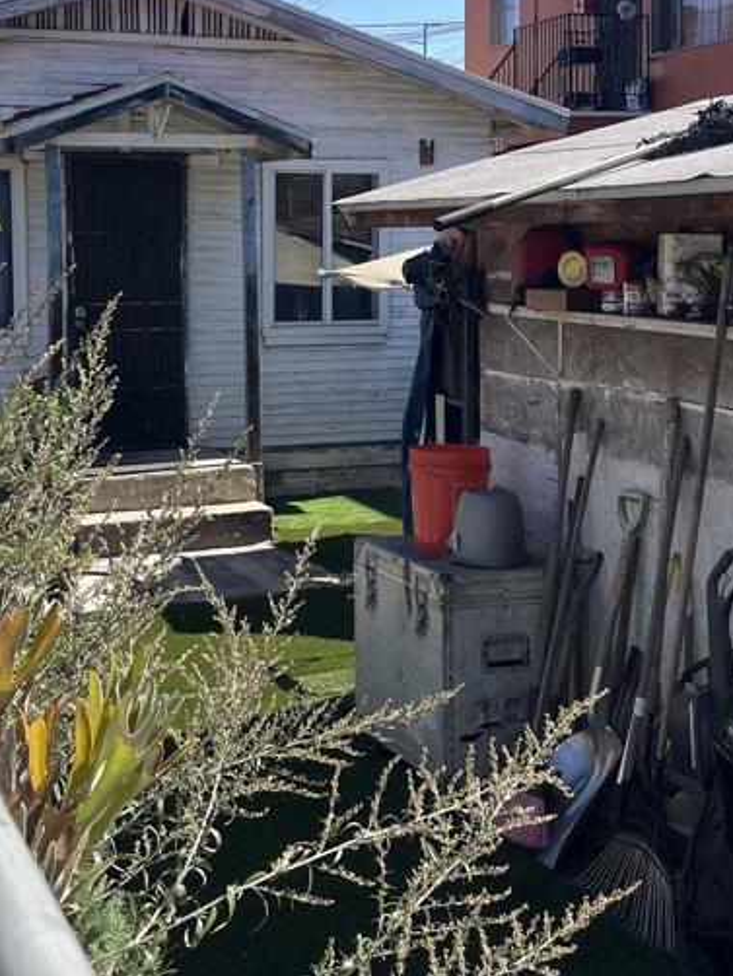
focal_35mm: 53
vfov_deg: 35.6
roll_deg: +1.3
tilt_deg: +0.2
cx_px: 278
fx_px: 1495
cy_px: 294
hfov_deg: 27.5
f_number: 1.6
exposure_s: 1/2222
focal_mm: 5.1
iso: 50
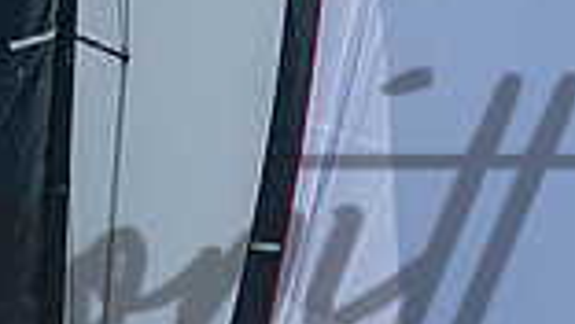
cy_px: 342
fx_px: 27600
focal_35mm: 1809
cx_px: 52
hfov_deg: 1.2
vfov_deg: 0.7
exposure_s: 1/5000
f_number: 6.3
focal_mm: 400
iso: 400
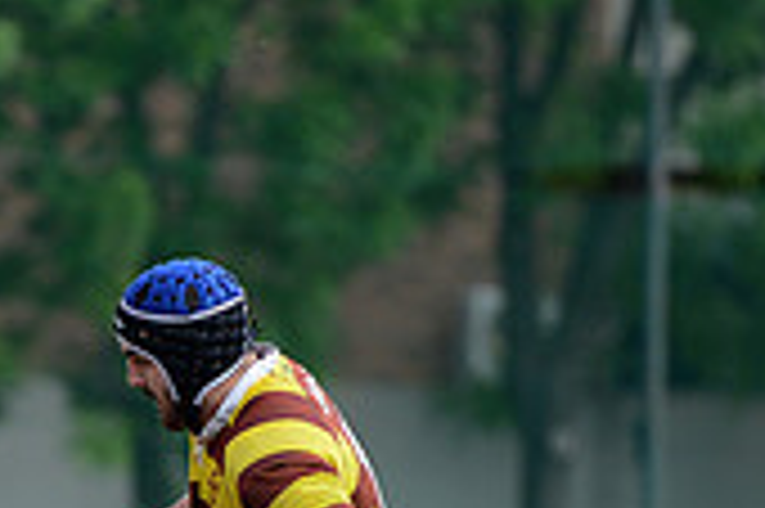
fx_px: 14139
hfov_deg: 3.1
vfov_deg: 2.1
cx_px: 94
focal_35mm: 666
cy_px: 686
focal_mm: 195
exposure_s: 1/500
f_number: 2.8
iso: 320
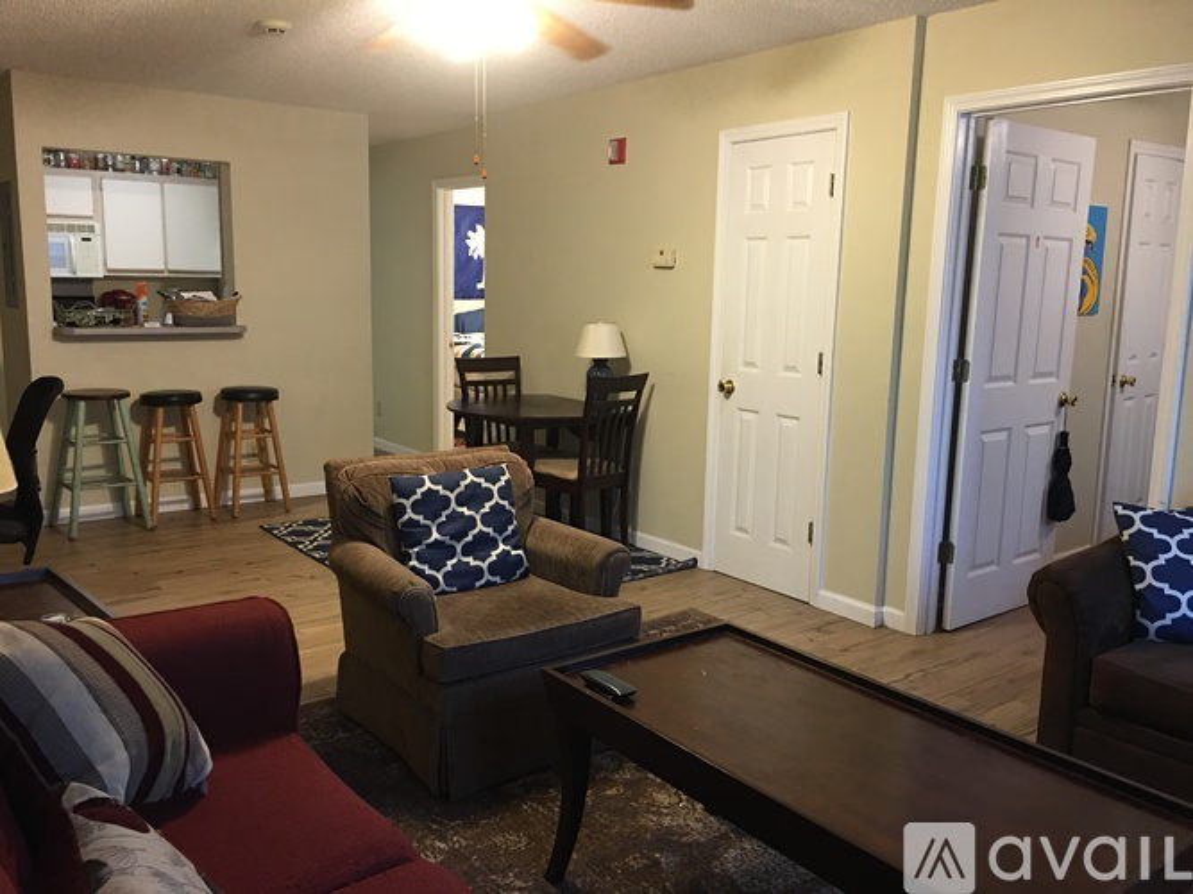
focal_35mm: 29
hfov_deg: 61.7
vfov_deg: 48.2
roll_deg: -1.6
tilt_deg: -8.9
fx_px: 999
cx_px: 596
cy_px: 447
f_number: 2.2
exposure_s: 1/15
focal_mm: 4.15
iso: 100
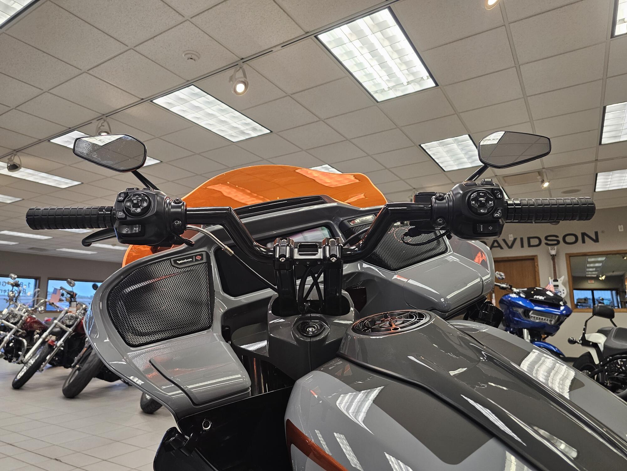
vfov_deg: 58.9
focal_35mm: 23
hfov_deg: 73.9
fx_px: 417
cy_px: 236
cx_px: 314
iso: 160
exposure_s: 1/120
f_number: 1.7
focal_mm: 6.3
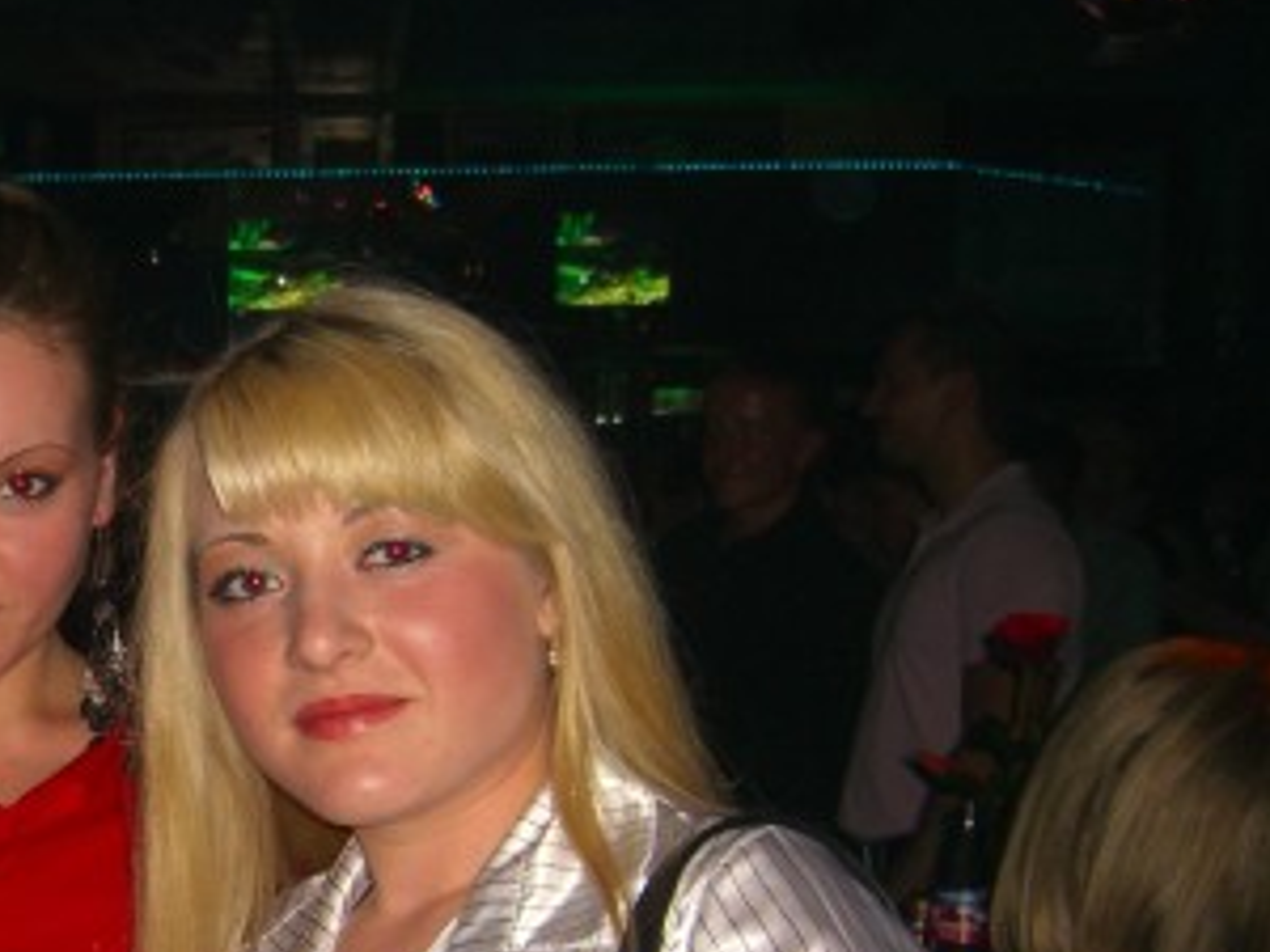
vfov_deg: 19.0
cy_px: 884
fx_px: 2788
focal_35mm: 76
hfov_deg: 24.5
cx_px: 8
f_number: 2.8
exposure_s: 1/60
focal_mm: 7.9
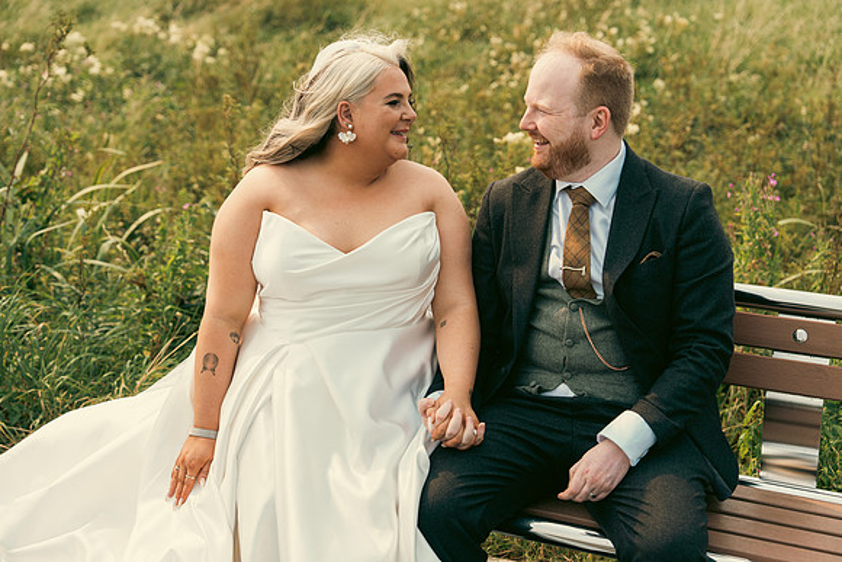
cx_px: 421
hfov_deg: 33.9
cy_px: 281
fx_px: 1380
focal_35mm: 59
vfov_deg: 23.0
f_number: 3.5
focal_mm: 59
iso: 125
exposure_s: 1/500
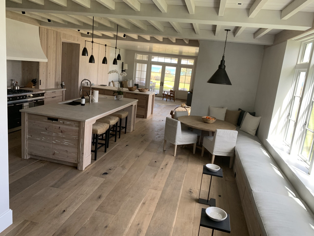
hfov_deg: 67.3
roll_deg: -5.3
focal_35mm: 26
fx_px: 236
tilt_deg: -12.1
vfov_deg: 53.1
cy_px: 118
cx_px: 157
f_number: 1.8
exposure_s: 1/121
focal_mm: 4.25
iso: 64
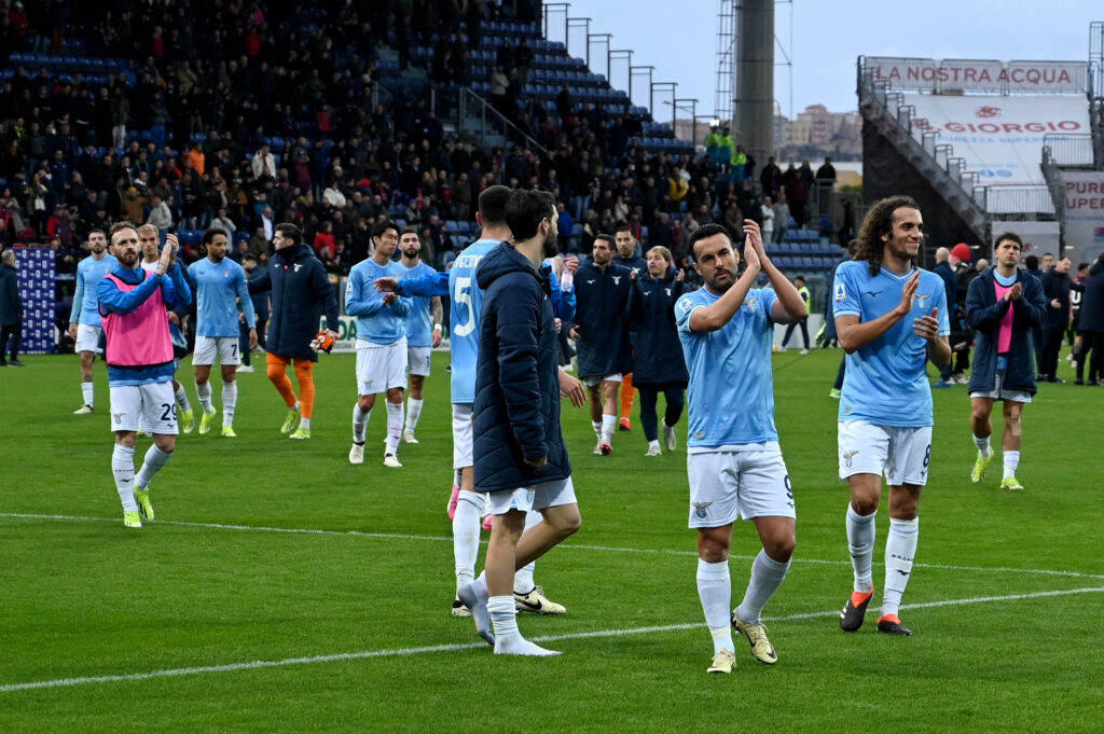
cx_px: 552
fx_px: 2145
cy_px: 367
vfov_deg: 19.4
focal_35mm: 70
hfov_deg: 28.9
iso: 1250
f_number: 4.5
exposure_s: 1/1000
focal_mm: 70
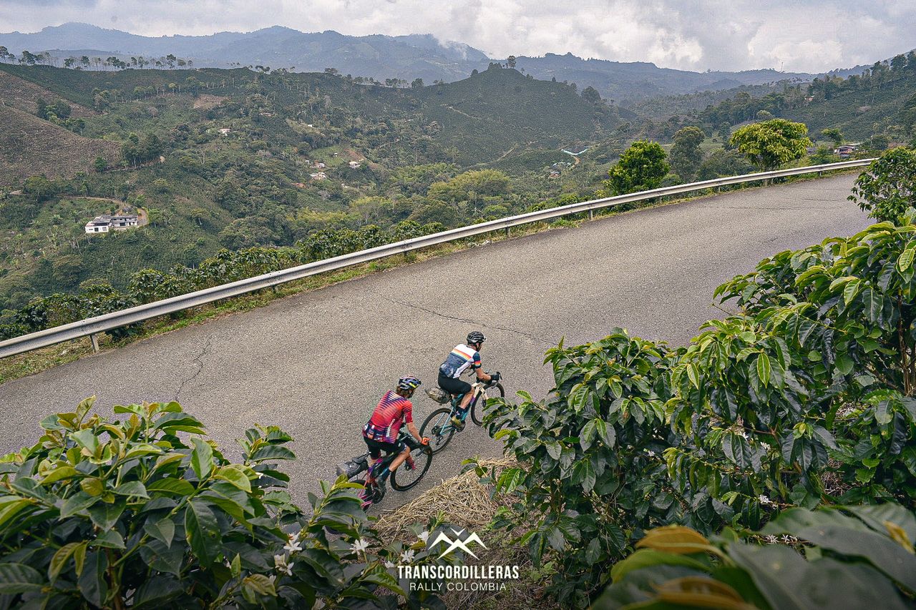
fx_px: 611
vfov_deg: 53.1
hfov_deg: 73.8
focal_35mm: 24
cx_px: 458
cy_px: 305
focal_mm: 24
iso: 400
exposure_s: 1/320
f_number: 11
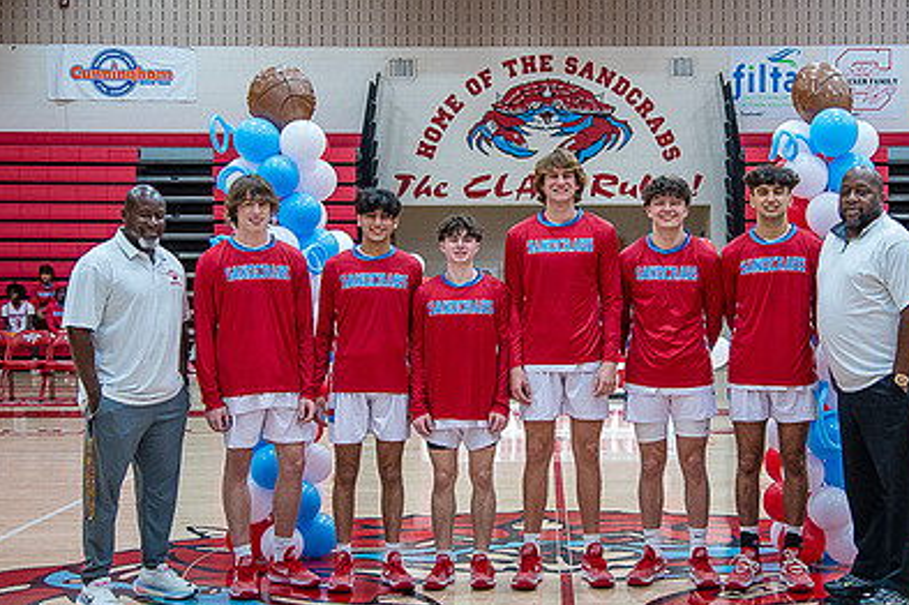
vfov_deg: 24.1
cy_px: 296
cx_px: 538
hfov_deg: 35.6
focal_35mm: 56
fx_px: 1413
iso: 2000
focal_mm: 38
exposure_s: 1/320
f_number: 4
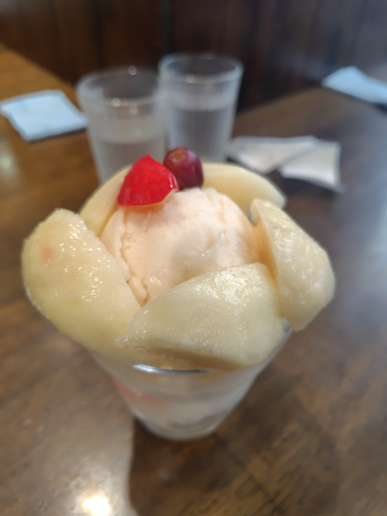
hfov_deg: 58.9
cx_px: 194
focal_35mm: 23
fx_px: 343
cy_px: 258
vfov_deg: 73.9
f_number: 1.9
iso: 177
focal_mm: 5.6
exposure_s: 1/100
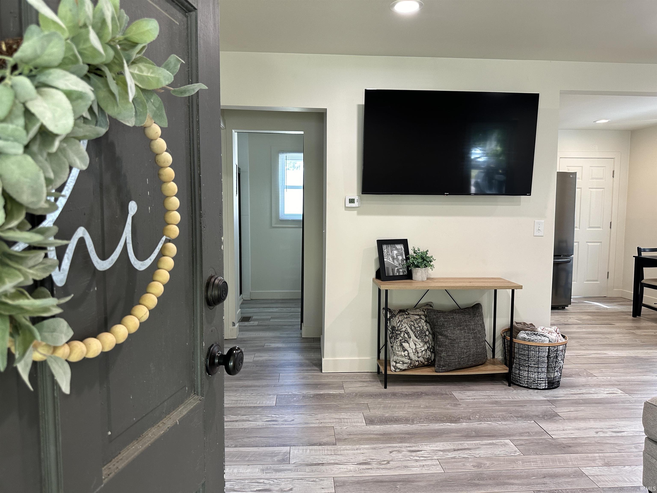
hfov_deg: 71.6
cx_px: 328
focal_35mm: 24
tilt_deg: -4.9
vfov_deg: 56.8
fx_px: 456
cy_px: 246
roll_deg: +0.1
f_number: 1.78
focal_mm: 6.86
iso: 200
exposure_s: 1/120
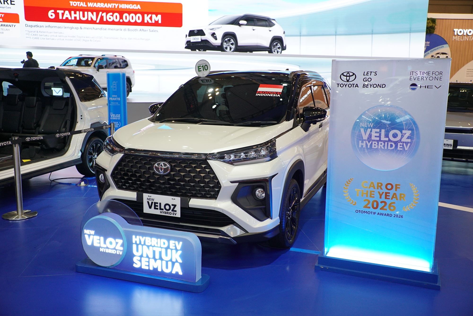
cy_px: 158
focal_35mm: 34
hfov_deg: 55.8
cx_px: 236
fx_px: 447
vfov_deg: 38.9
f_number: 4
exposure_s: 1/160
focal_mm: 34
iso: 800
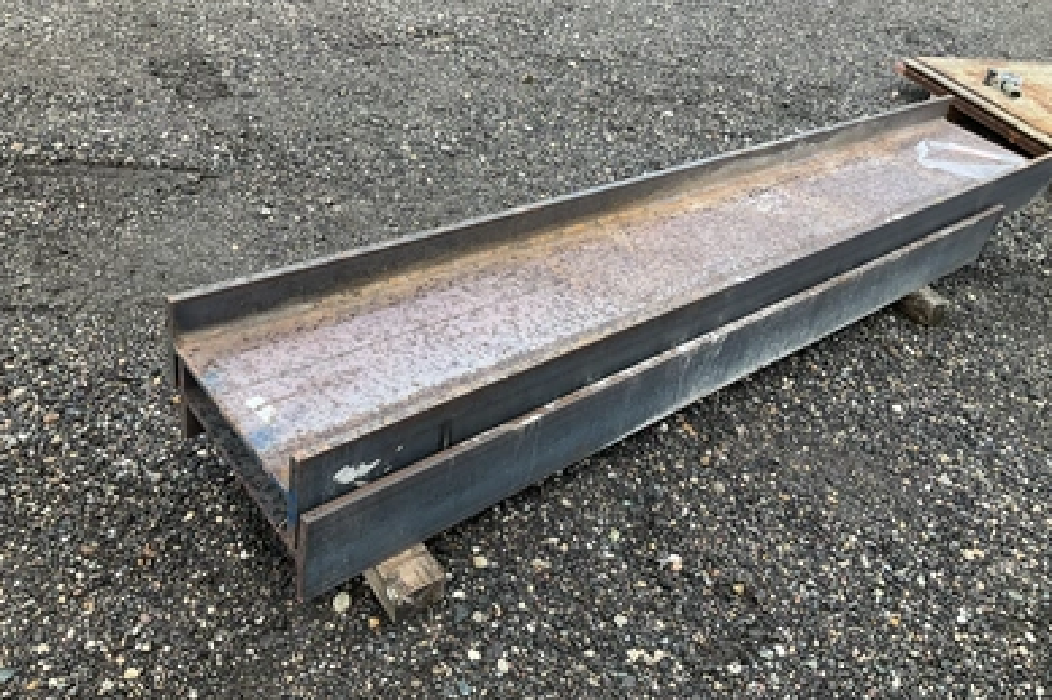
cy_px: 311
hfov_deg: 60.3
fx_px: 905
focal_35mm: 31
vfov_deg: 42.2
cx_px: 530
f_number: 1.8
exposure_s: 1/122
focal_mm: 3
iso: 16
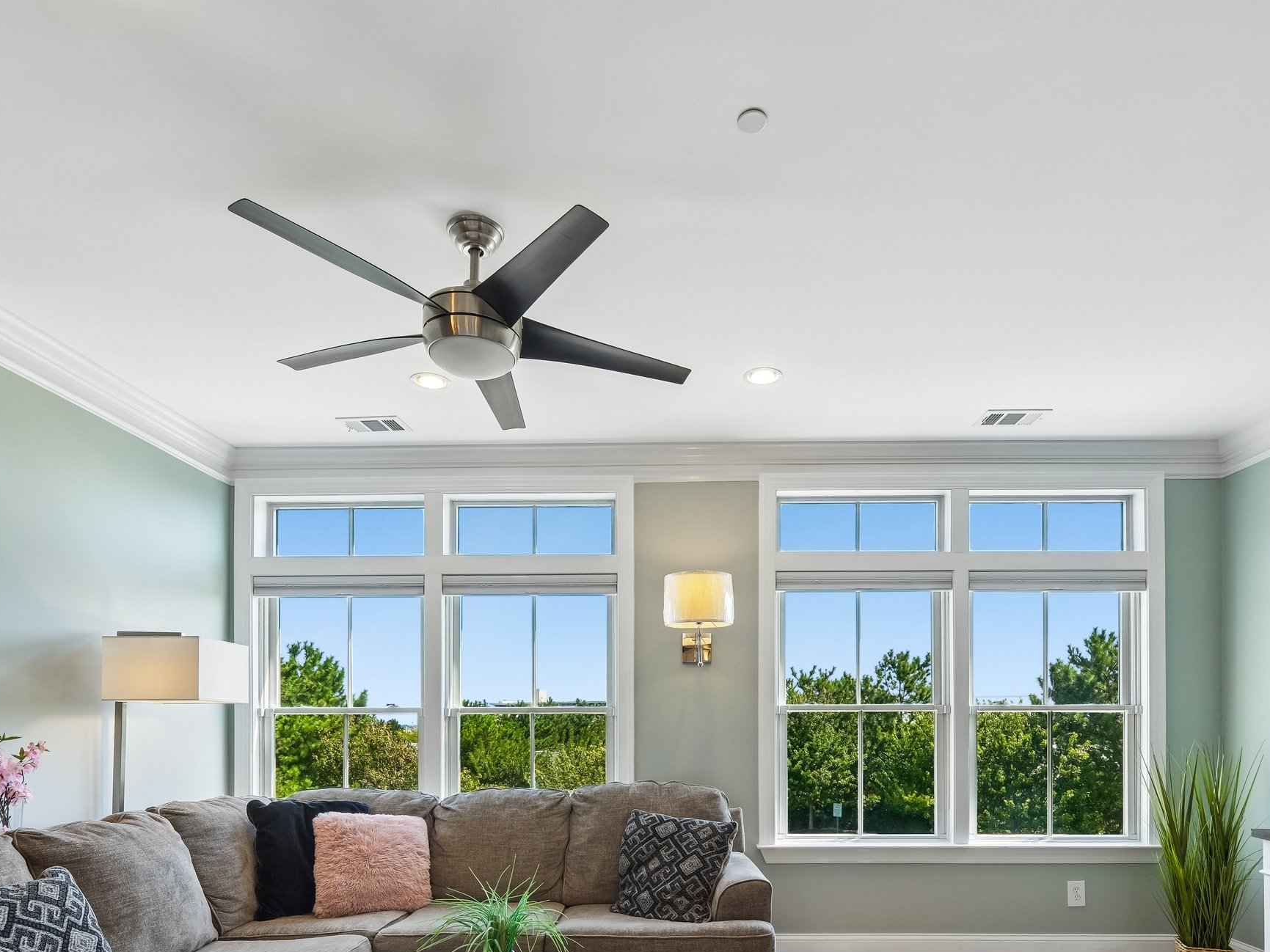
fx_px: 734
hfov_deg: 81.6
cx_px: 679
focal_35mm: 20
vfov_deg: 62.4
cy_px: 709
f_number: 8
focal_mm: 8
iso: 160
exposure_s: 1/25
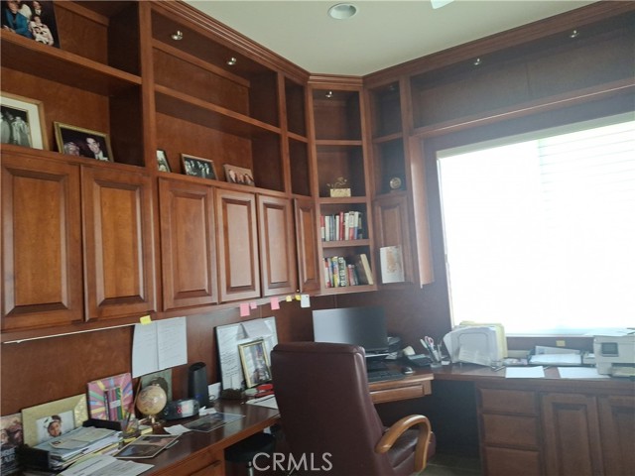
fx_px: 459
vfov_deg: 54.9
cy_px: 238
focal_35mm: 25
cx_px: 318
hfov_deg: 69.4
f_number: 1.8
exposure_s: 1/480
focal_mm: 4.69
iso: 160
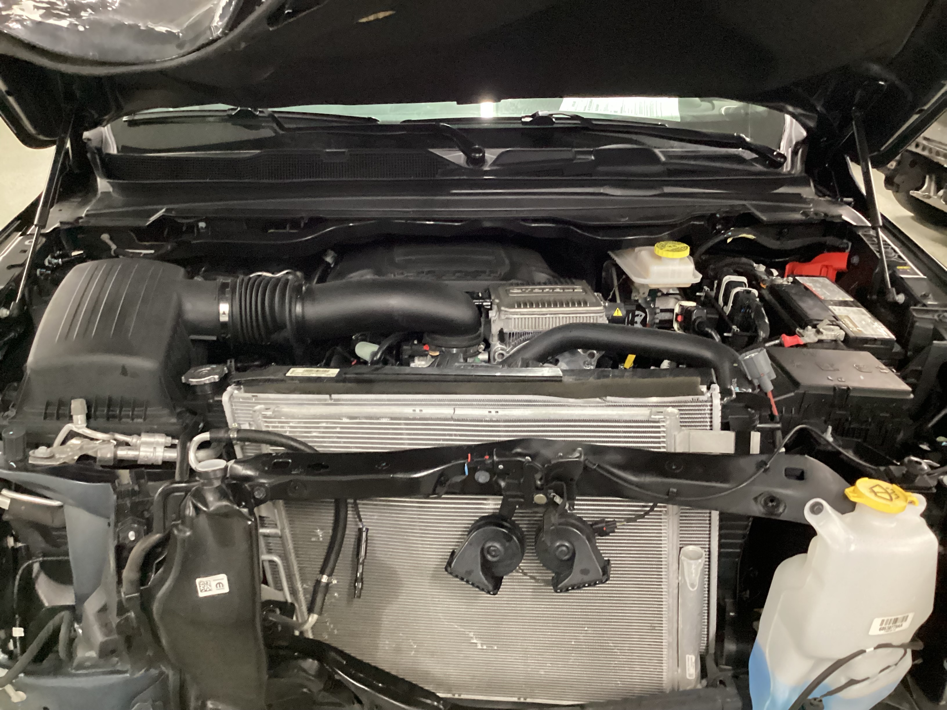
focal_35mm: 31
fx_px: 848
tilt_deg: -27.7
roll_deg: -0.2
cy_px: 355
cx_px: 474
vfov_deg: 45.4
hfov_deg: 58.4
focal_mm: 3.3
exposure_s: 1/30
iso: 800
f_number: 2.4
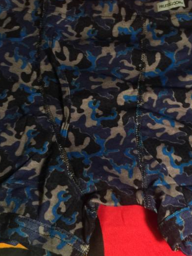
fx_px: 377
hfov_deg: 28.4
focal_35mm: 51
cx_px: 122
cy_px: 111
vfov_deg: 37.4
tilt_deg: -63.1
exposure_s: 1/8
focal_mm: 4.15
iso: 100
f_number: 2.2
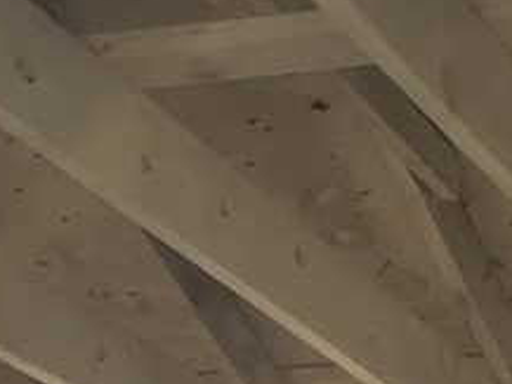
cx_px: 576
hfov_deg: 10.5
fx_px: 2753
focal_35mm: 186
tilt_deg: +0.5
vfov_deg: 7.1
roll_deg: -1.8
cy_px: 1159
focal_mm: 3.99
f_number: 1.8
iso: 20
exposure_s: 1/120
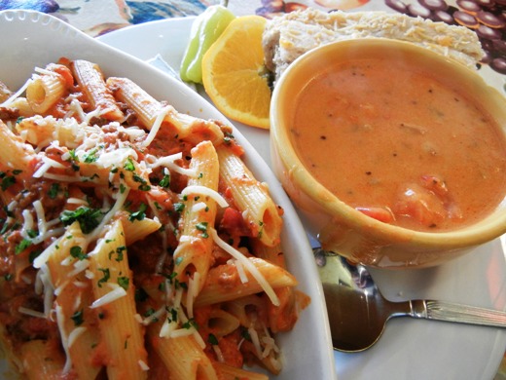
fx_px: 439
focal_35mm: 30
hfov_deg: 60.0
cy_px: 190
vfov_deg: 46.8
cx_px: 253
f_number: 3.5
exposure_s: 1/24
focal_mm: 5.4
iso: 400
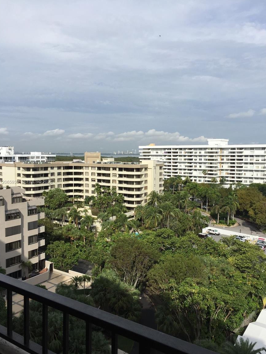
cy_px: 182
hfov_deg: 46.8
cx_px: 133
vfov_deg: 60.0
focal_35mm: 30
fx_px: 307
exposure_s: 1/2639
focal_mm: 4.15
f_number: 2.2
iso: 32
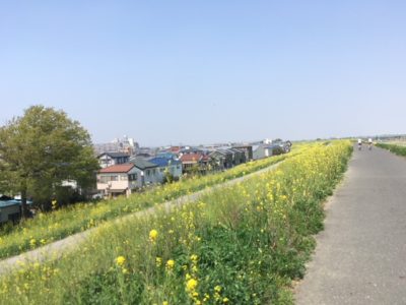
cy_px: 152
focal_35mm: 29
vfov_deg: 48.2
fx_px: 340
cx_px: 203
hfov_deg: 61.7
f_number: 2.2
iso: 25
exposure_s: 1/1221
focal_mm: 4.15
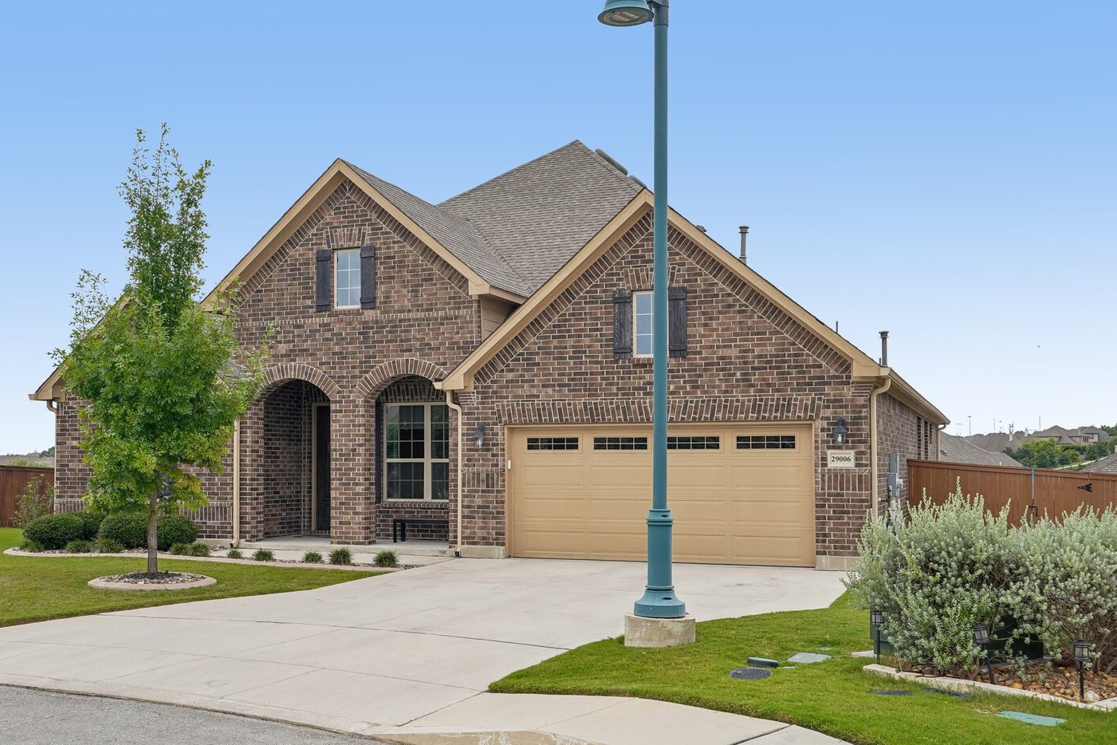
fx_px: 1148
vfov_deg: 35.9
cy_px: 341
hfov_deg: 51.8
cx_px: 502
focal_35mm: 37
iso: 100
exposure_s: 1/320
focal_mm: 32
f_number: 8
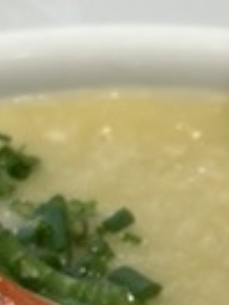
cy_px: 499
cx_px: 192
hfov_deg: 7.4
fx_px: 1773
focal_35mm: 201
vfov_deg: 9.5
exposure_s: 1/120
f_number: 1.6
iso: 32
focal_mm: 5.1
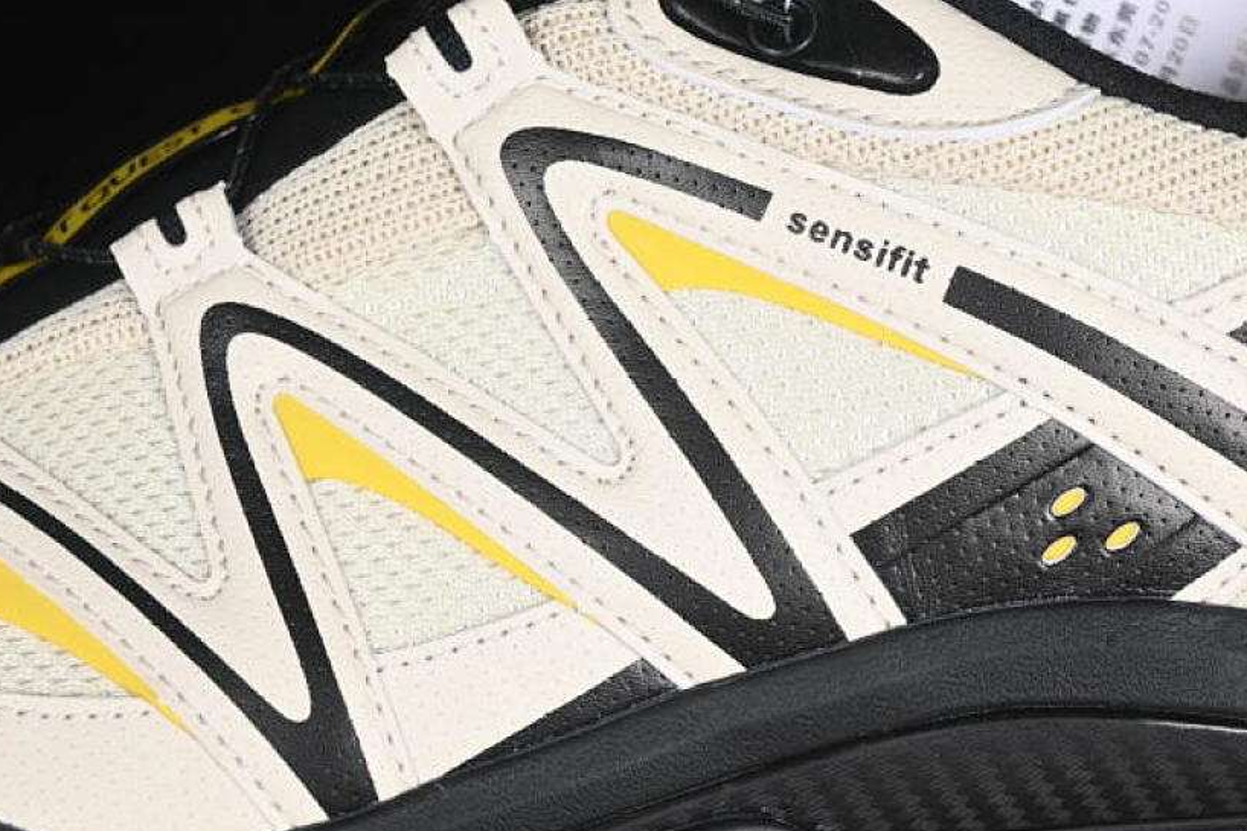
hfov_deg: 20.6
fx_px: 3428
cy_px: 499
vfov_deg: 13.8
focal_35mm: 99
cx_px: 777
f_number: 6.3
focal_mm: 50
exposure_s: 1/60
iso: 160
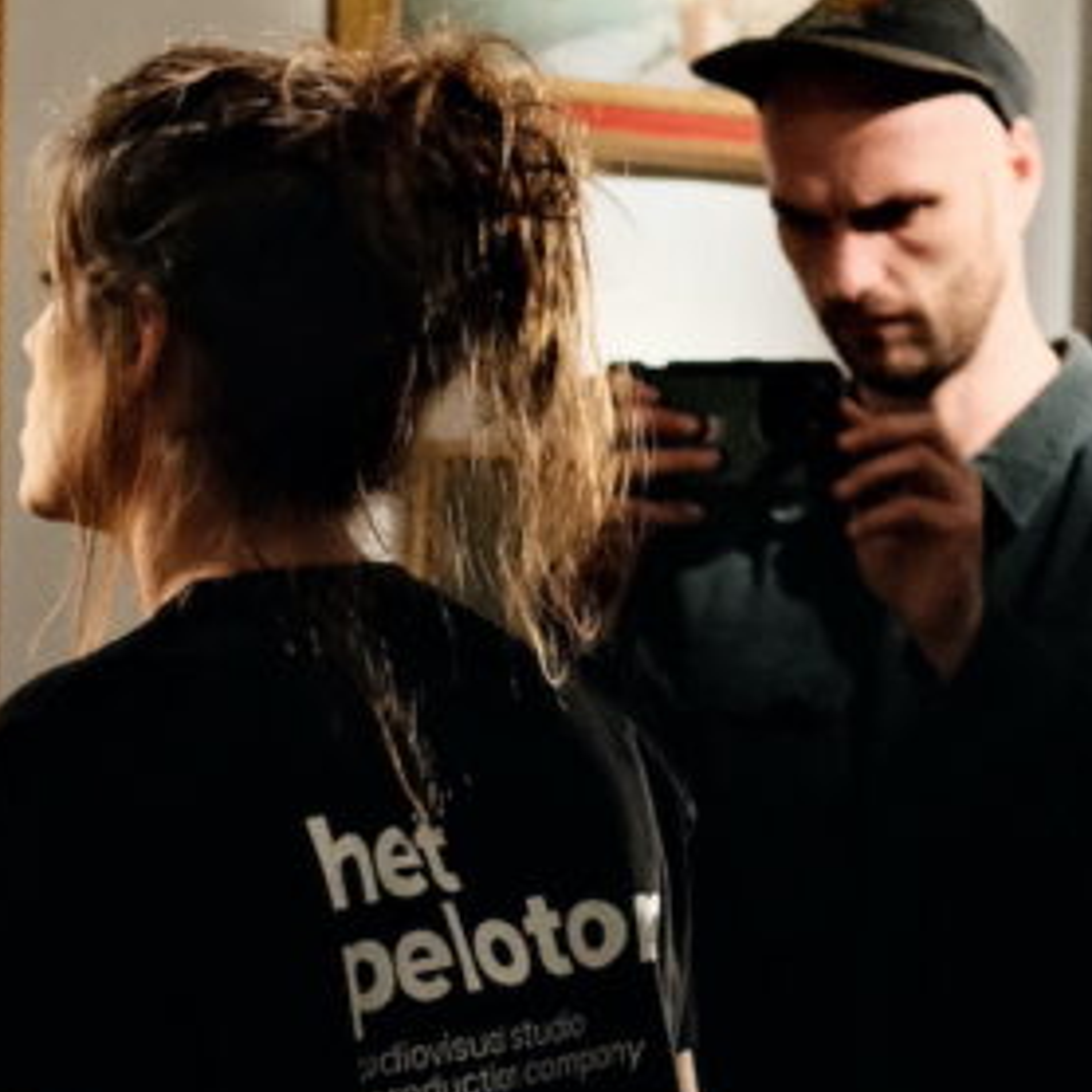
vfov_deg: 10.5
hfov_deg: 10.5
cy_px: 994
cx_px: 124
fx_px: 5925
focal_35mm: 166
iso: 6400
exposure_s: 1/105
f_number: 2
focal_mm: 35
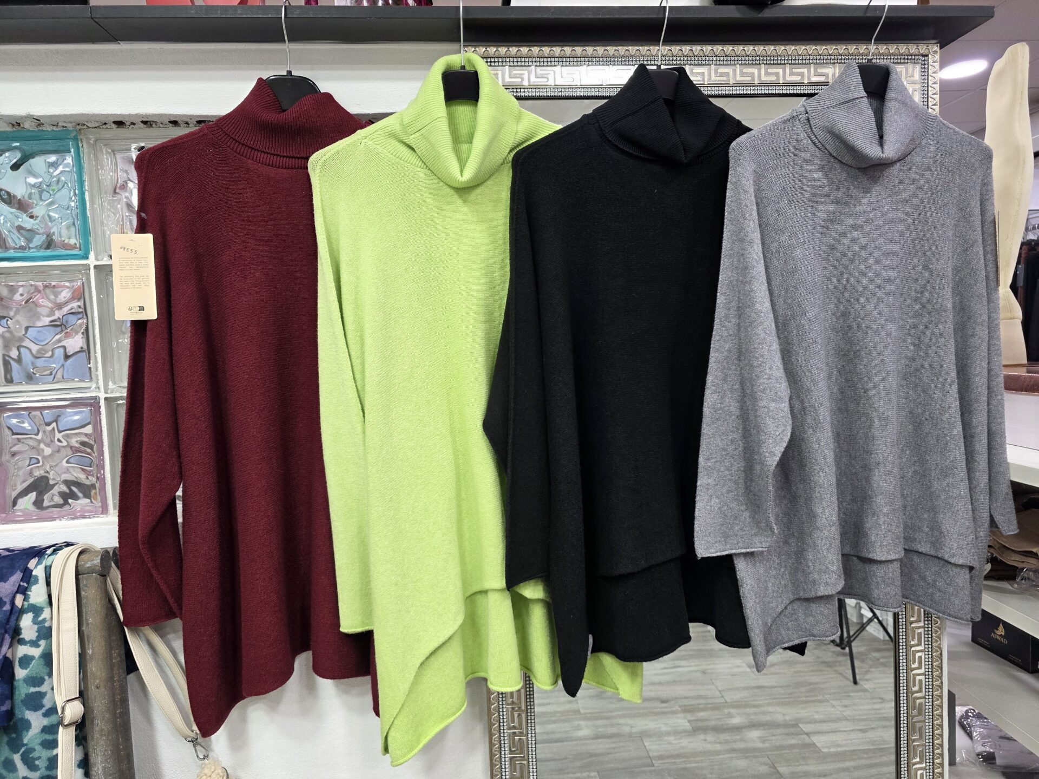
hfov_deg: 73.9
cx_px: 520
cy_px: 390
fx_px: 690
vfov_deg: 58.9
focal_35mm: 23
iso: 200
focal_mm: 6.3
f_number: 1.7
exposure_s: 1/100
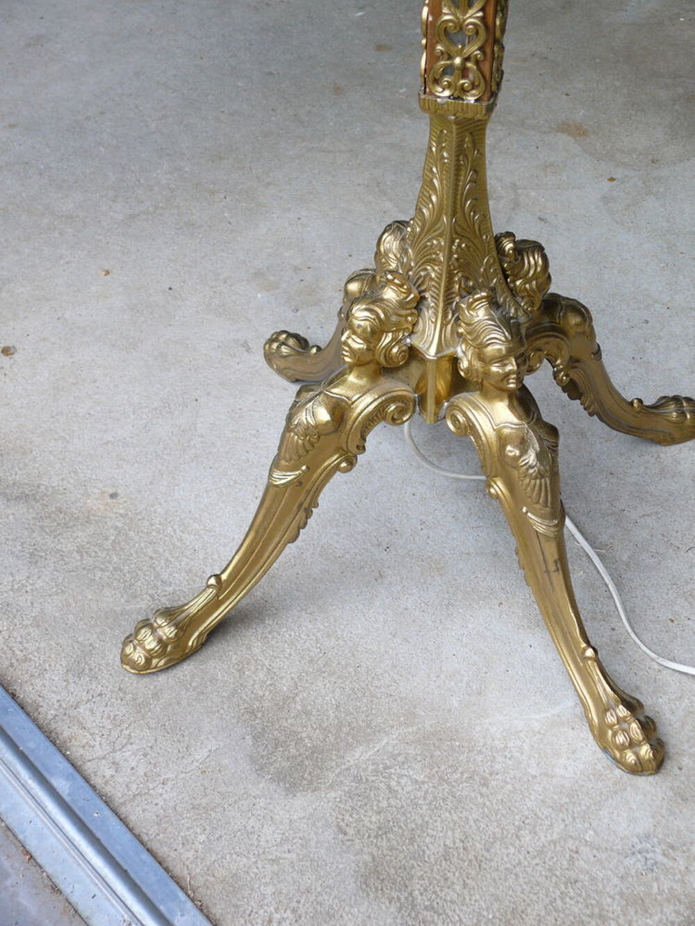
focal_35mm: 56
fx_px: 1499
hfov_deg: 26.1
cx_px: 348
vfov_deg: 34.3
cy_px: 463
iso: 100
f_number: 3.2
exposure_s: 1/60
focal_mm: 11.8
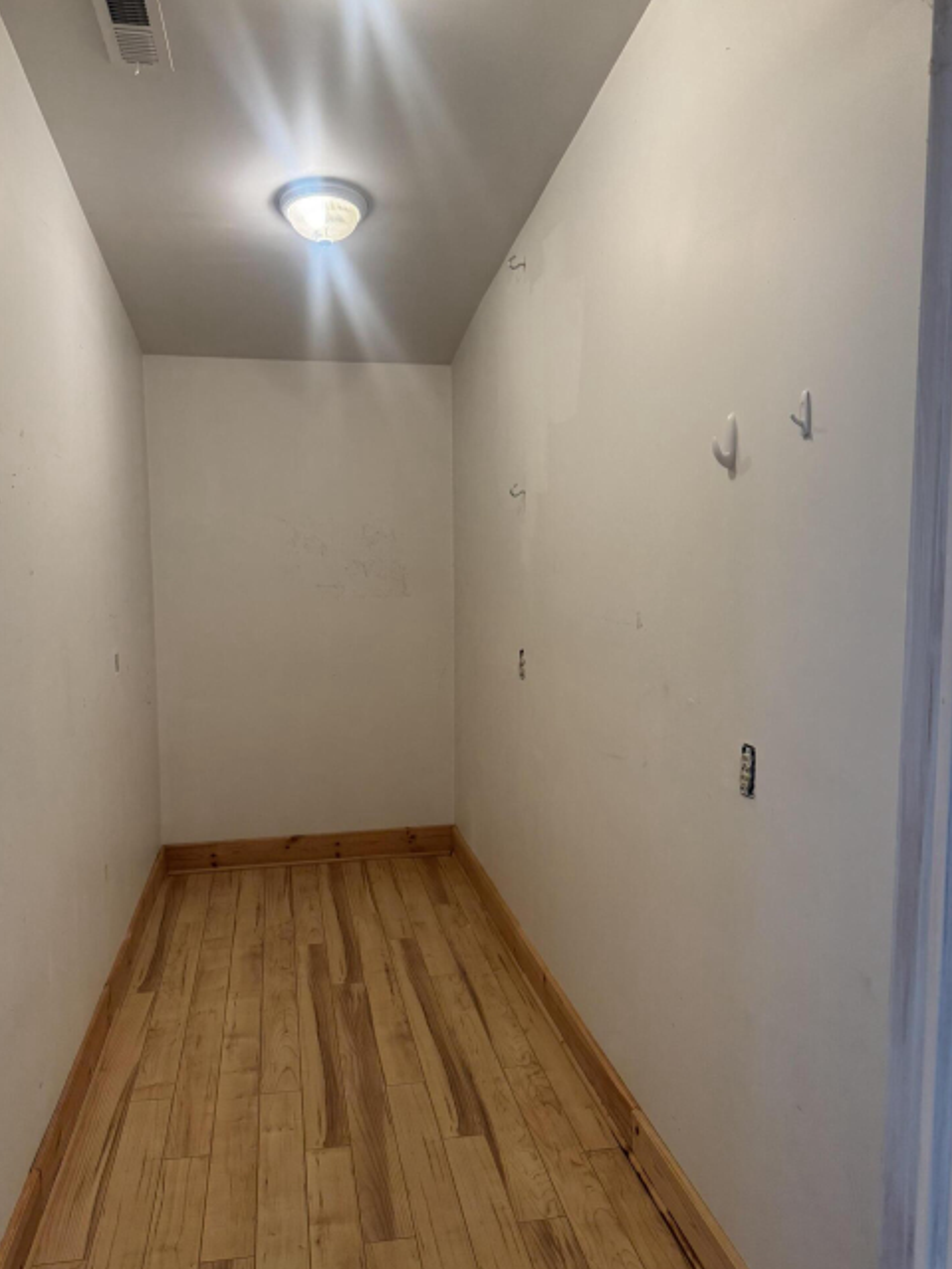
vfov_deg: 69.4
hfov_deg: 54.9
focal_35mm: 25
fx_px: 917
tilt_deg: -5.9
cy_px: 628
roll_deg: +0.2
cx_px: 468
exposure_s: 1/120
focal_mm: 6.76
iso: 200
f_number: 1.78
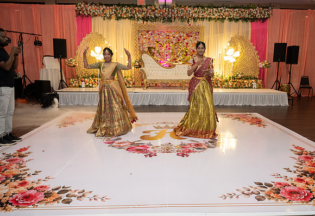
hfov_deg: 60.7
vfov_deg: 44.0
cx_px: 173
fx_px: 268
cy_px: 112
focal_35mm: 30
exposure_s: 1/160
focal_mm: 28
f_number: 4
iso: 1250
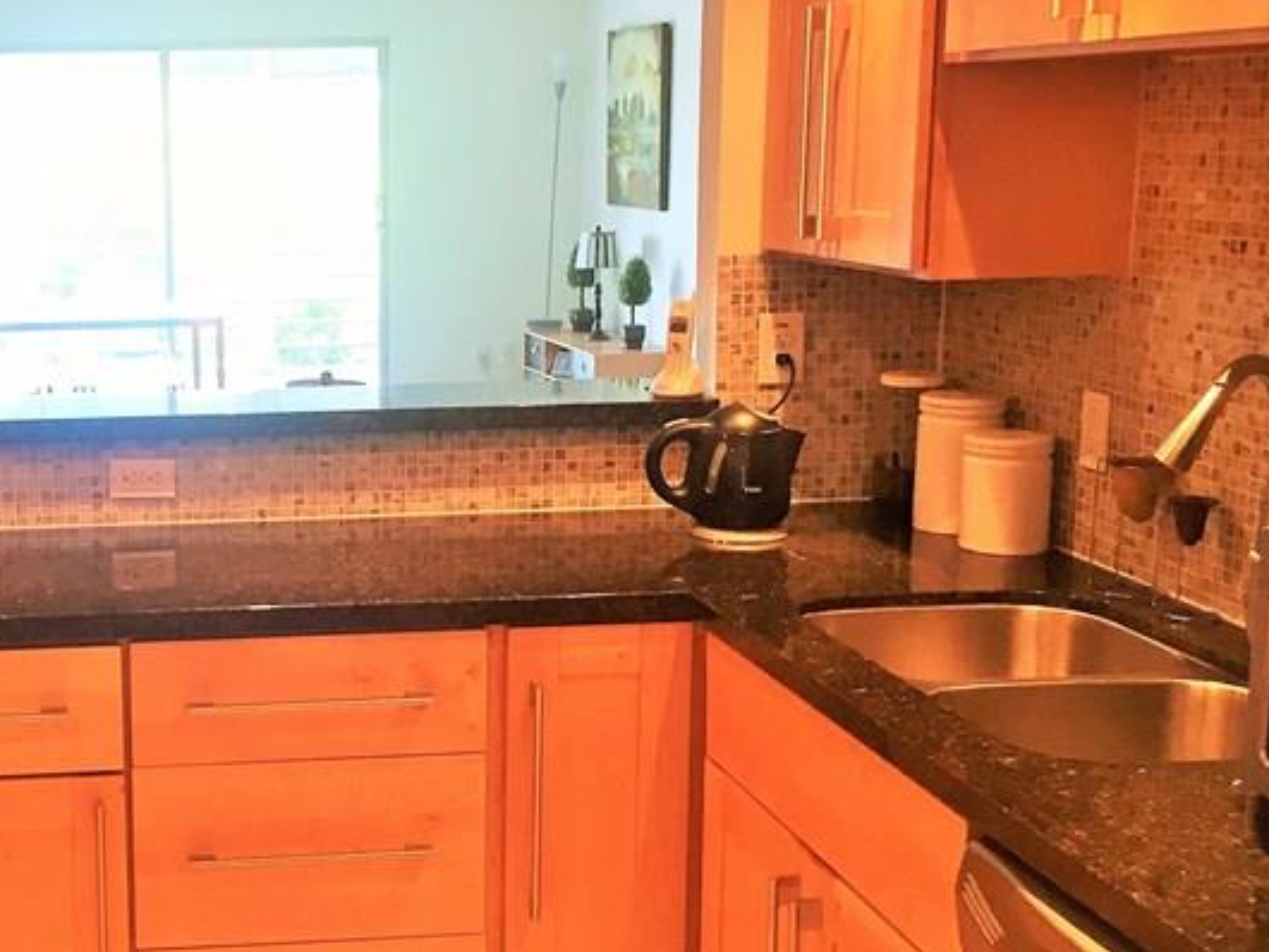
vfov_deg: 26.1
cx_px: 175
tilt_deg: -9.5
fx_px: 2054
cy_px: 507
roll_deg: +0.4
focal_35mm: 56
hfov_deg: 32.9
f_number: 2.2
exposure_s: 1/30
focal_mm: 4.15
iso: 80
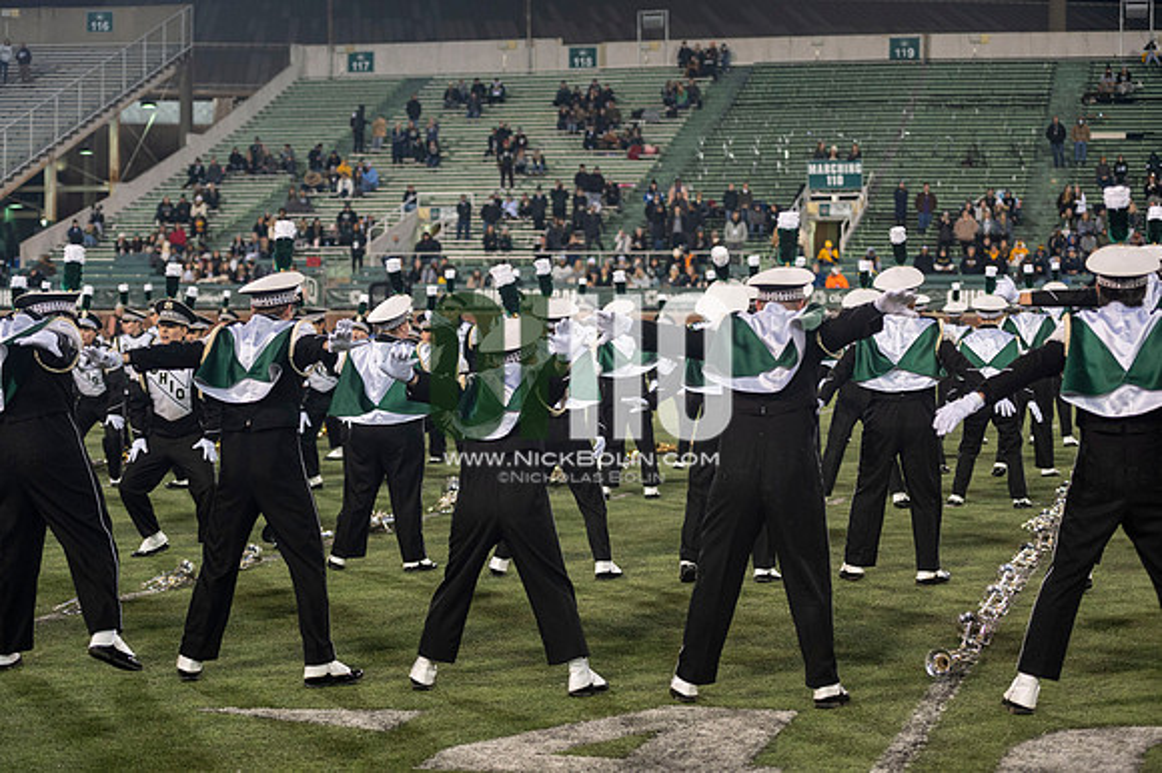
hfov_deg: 28.9
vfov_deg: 19.4
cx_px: 581
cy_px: 386
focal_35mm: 70
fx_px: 2258
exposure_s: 1/500
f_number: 2.8
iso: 1000
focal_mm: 70
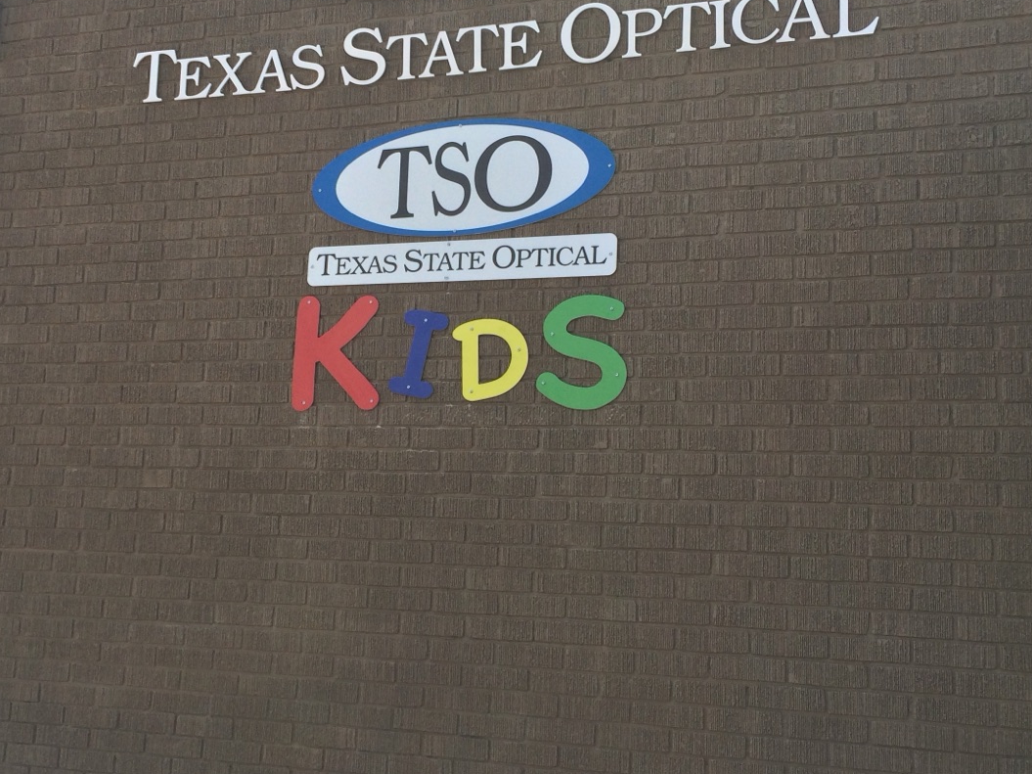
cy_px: 385
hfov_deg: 42.9
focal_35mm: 44
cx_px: 462
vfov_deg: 32.9
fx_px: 1312
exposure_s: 1/1368
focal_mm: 4.15
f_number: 2.2
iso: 32
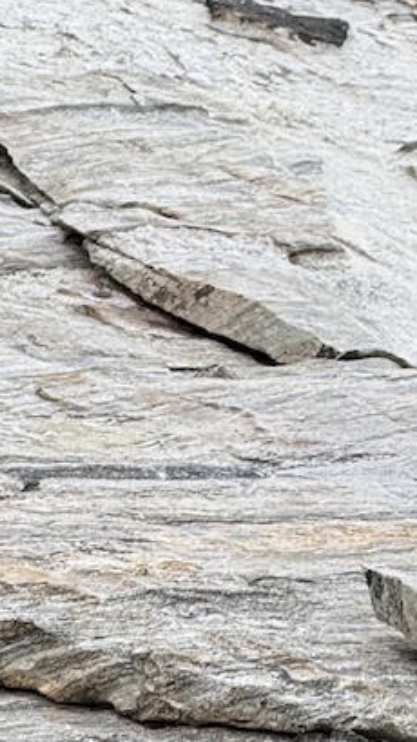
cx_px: 767
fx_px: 5800
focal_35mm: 295
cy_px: -212
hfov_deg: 4.1
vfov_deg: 7.2
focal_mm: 9
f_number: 2.8
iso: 25
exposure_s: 1/555
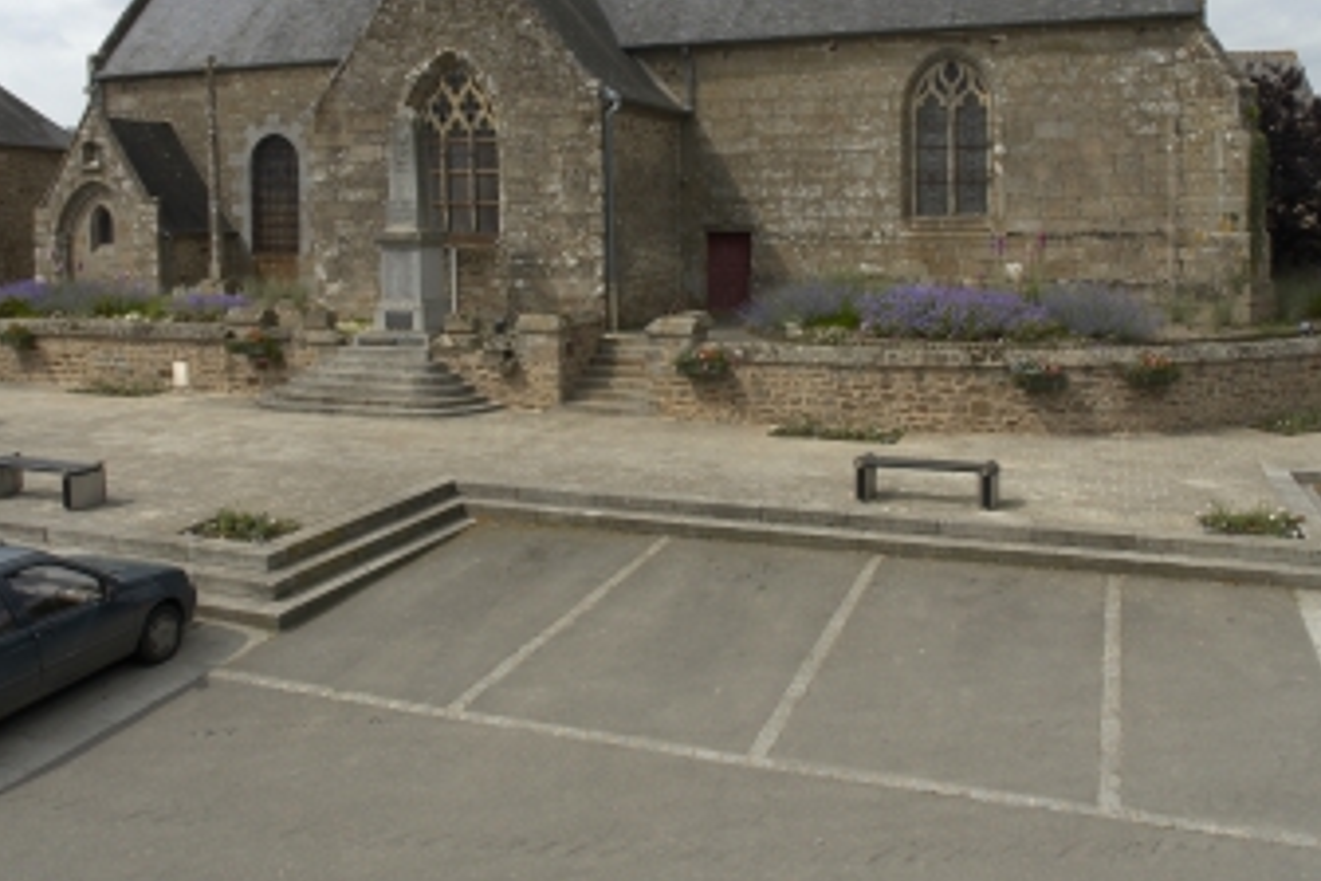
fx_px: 1174
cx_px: 664
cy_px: 303
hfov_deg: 58.7
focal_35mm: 32
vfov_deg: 40.7
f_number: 11
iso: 100
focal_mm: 14
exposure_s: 1/200
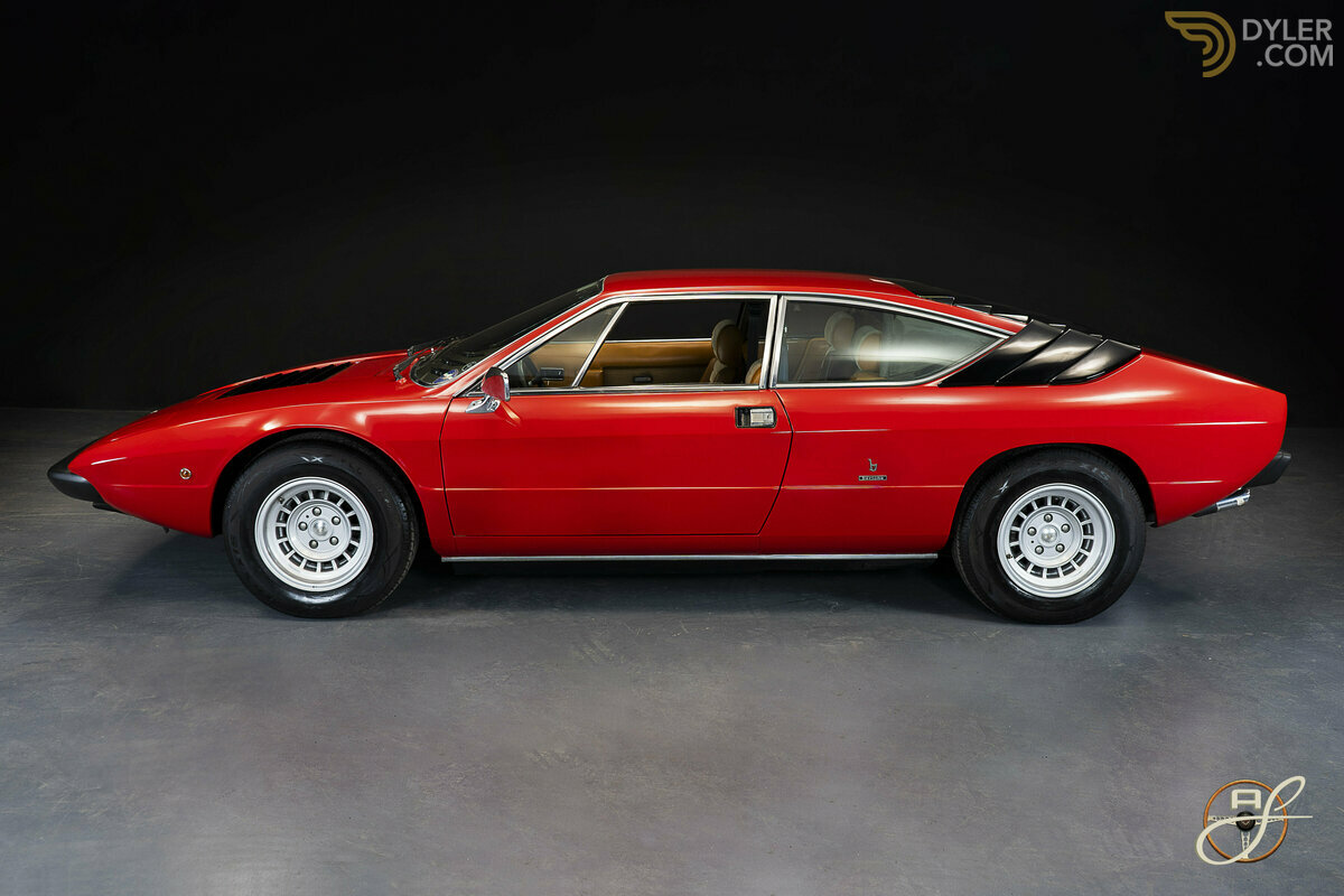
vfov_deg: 40.0
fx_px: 1232
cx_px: 672
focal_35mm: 33
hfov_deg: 57.2
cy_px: 448
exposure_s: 1/3
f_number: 7.1
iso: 250
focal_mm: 33
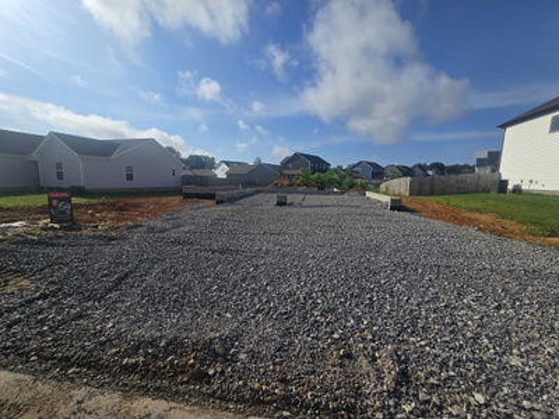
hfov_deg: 106.2
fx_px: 210
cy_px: 210
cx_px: 280
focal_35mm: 13
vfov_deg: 89.9
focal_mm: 2.2
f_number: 2.2
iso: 50
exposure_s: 1/4385
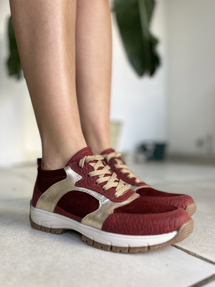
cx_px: 108
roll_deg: -0.1
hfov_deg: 49.7
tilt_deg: +0.5
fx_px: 232
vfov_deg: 63.5
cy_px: 143
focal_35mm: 28
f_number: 1.6
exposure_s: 1/122
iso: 40
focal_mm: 5.1
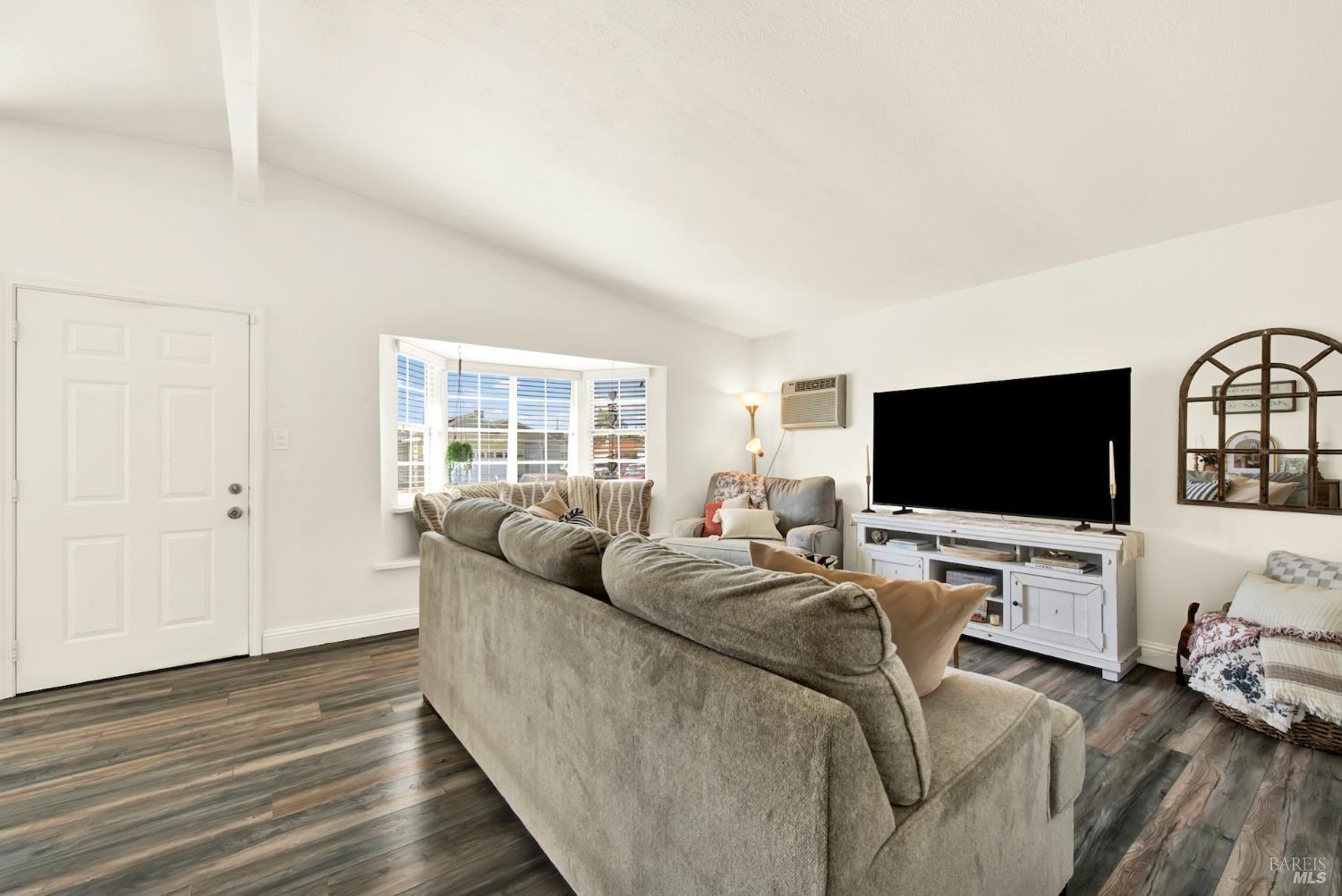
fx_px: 522
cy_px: 448
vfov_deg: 81.3
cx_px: 671
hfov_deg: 104.2
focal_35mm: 14
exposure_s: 1/15
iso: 100
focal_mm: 14
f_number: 13
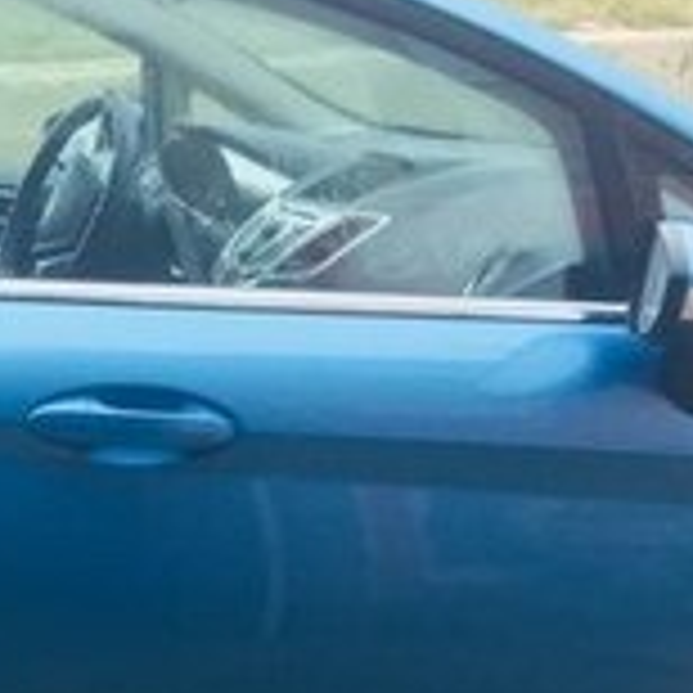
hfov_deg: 15.1
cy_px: 970
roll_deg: +2.2
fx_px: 2491
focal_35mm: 110
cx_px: -225
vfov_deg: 14.9
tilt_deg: -24.2
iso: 40
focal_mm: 4.15
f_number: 2.2
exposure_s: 1/50
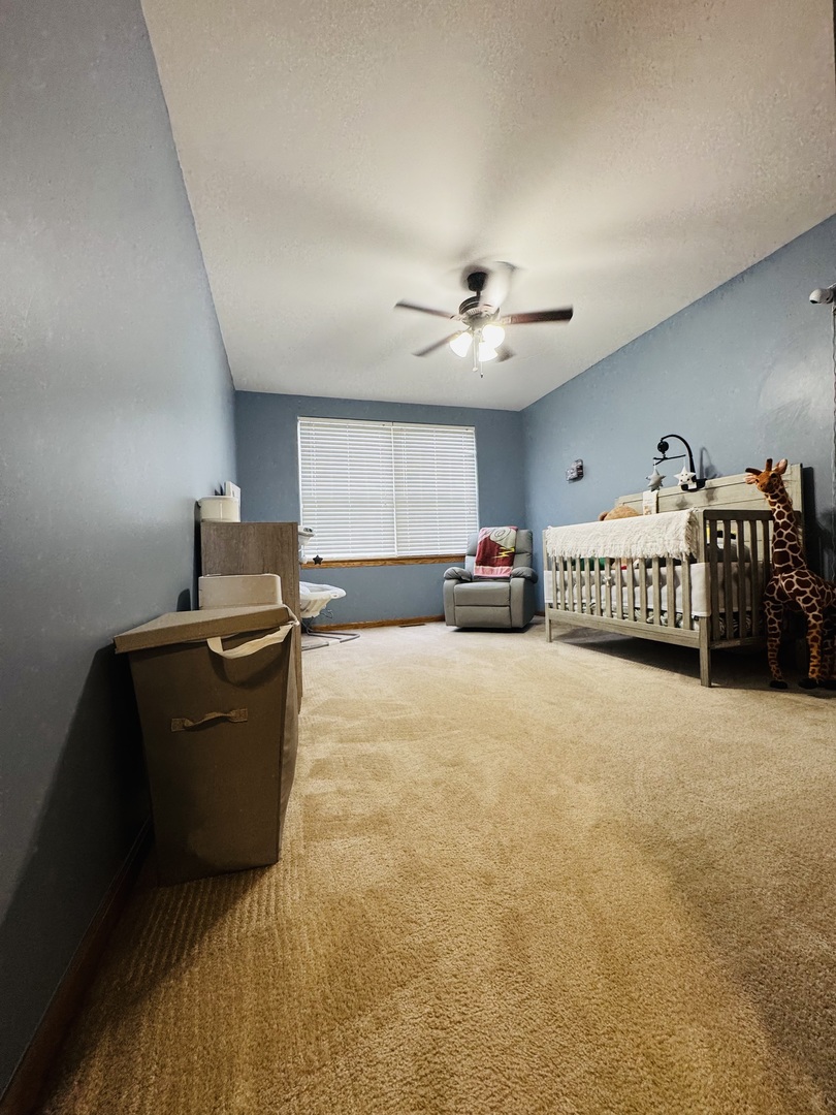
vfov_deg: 102.1
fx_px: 451
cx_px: 418
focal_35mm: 14
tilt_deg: -0.6
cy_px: 558
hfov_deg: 85.7
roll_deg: +1.9
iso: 200
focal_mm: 2.22
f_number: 2.2
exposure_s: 1/60
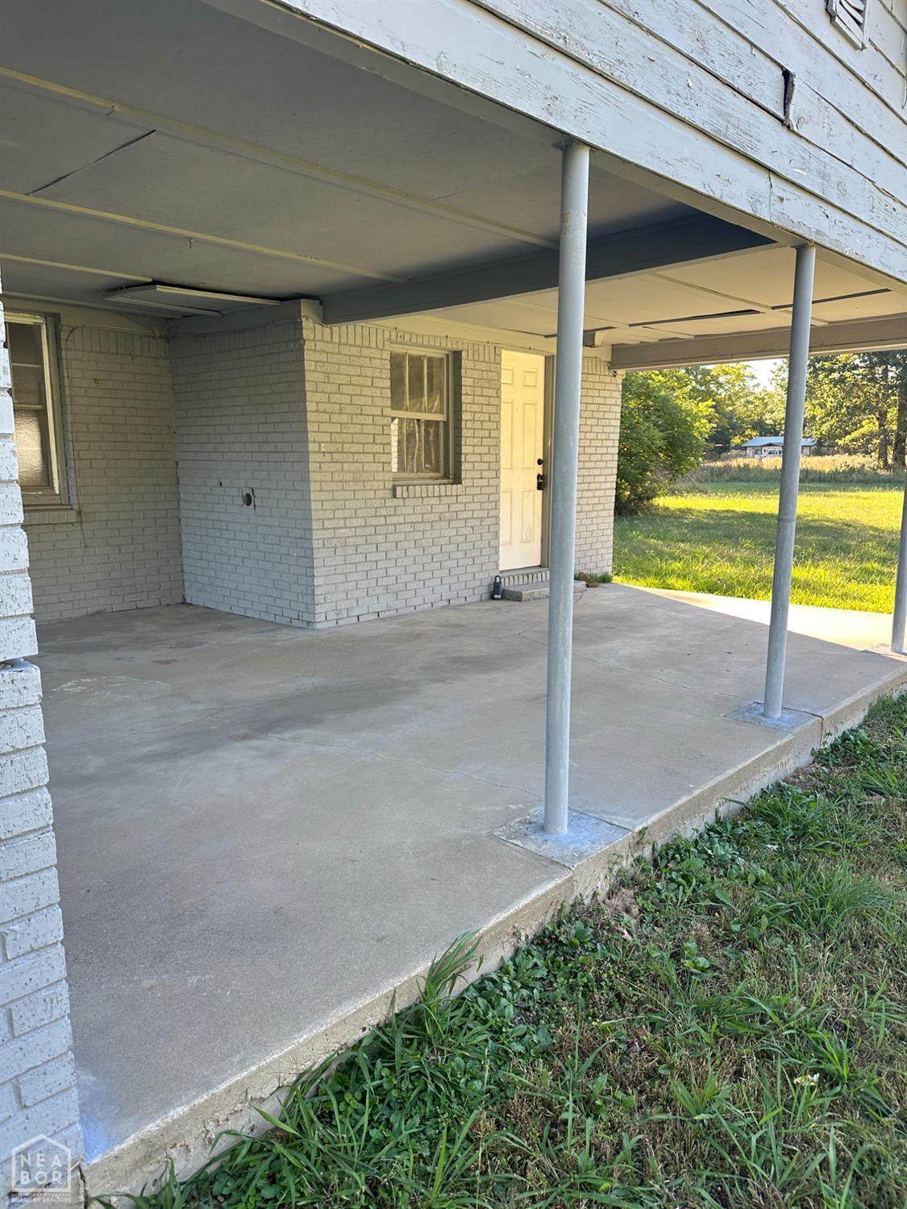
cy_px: 604
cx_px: 454
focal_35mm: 24
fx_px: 838
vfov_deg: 71.6
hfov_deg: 56.8
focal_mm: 6.86
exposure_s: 1/228
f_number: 1.78
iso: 64
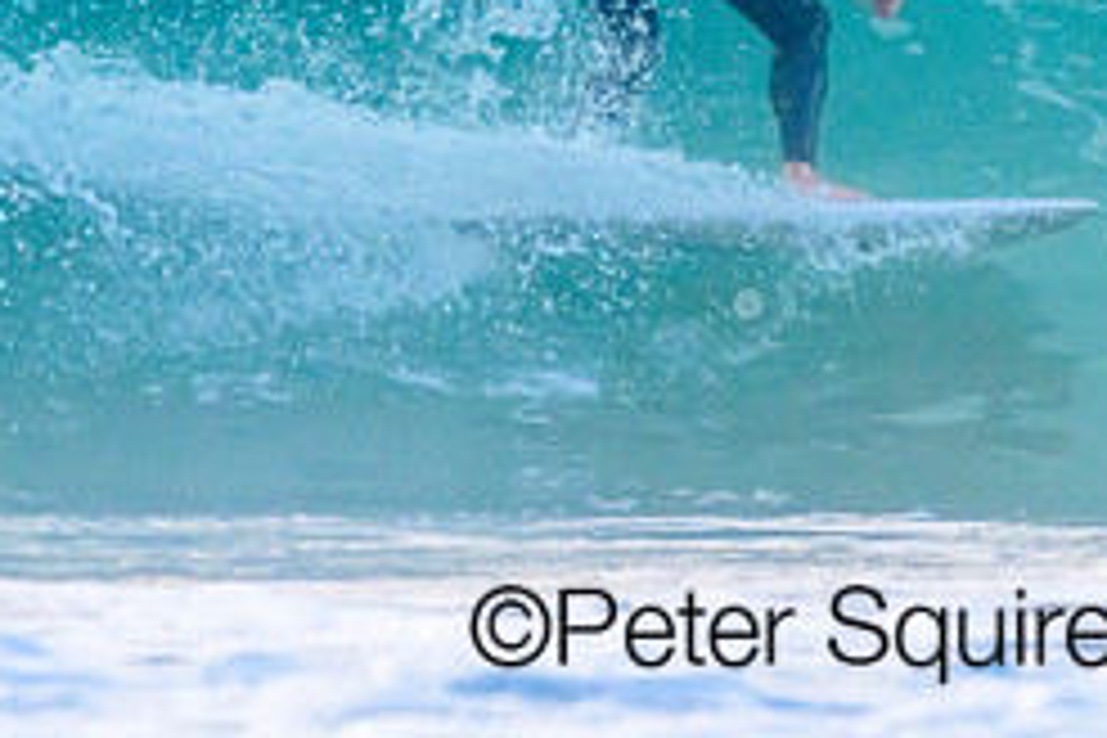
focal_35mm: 1890
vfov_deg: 0.7
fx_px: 58113
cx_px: 819
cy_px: -119
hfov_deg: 1.1
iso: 4000
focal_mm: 800
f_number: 11
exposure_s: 1/2000
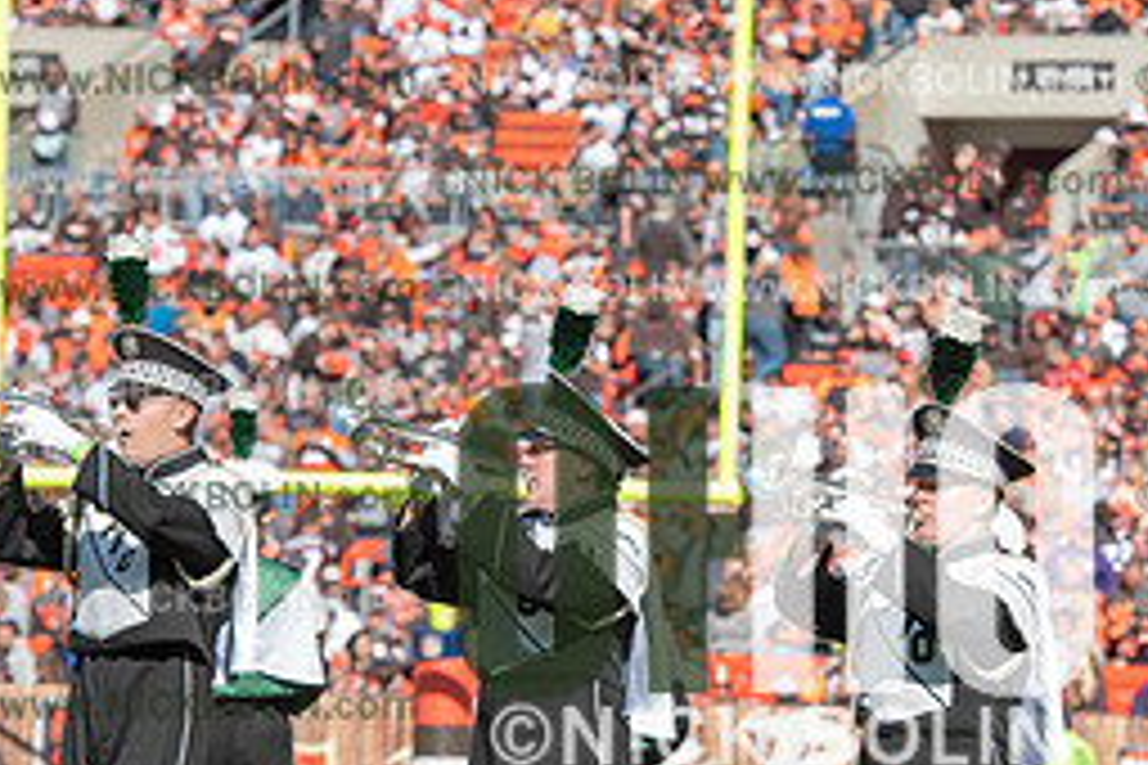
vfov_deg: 4.9
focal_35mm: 278
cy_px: 601
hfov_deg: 7.4
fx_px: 8864
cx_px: 774
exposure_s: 1/2000
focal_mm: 122
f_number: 5
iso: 400
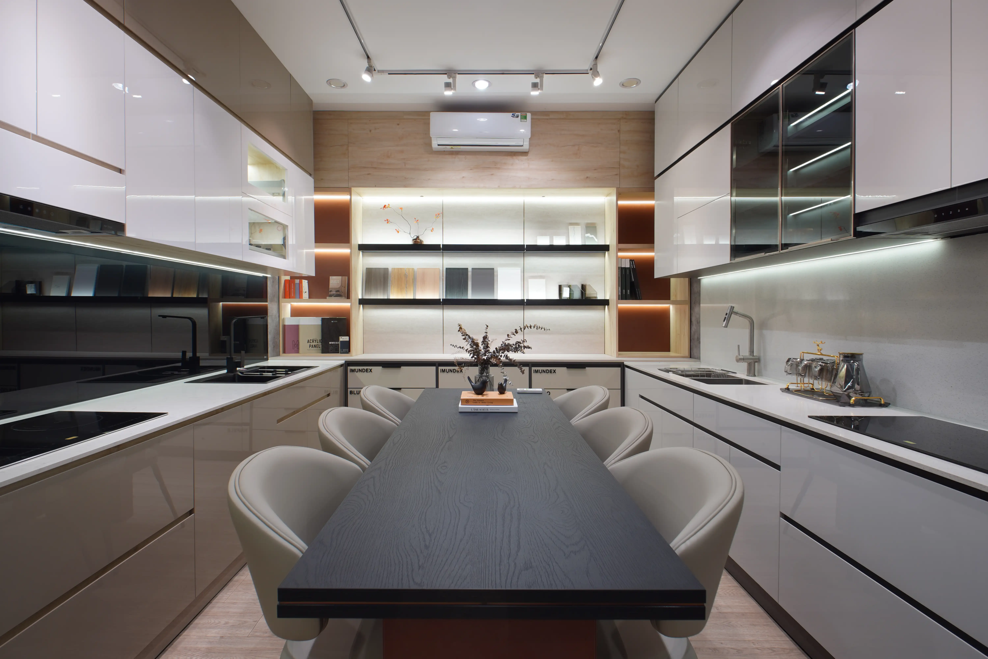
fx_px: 412
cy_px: 330
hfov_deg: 100.4
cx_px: 494
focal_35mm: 15
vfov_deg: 77.3
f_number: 7.1
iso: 100
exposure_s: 1/5
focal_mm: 10
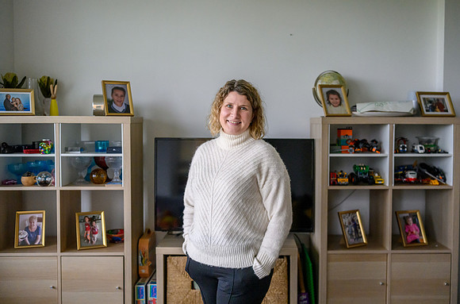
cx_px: 243
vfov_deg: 35.1
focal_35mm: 38
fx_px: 481
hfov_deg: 51.1
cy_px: 147
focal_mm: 35
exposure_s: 1/400
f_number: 2
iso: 4500
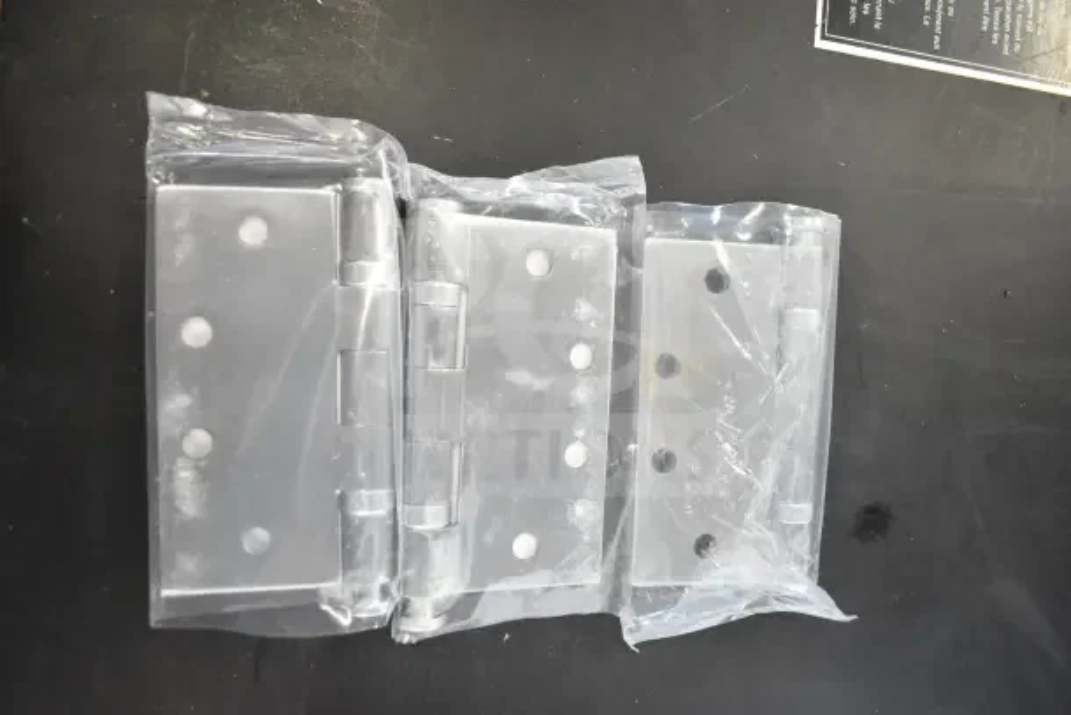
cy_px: 358
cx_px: 536
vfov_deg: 48.0
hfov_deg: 67.4
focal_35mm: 27
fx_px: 803
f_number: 3.5
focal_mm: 18
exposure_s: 1/30
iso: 1250
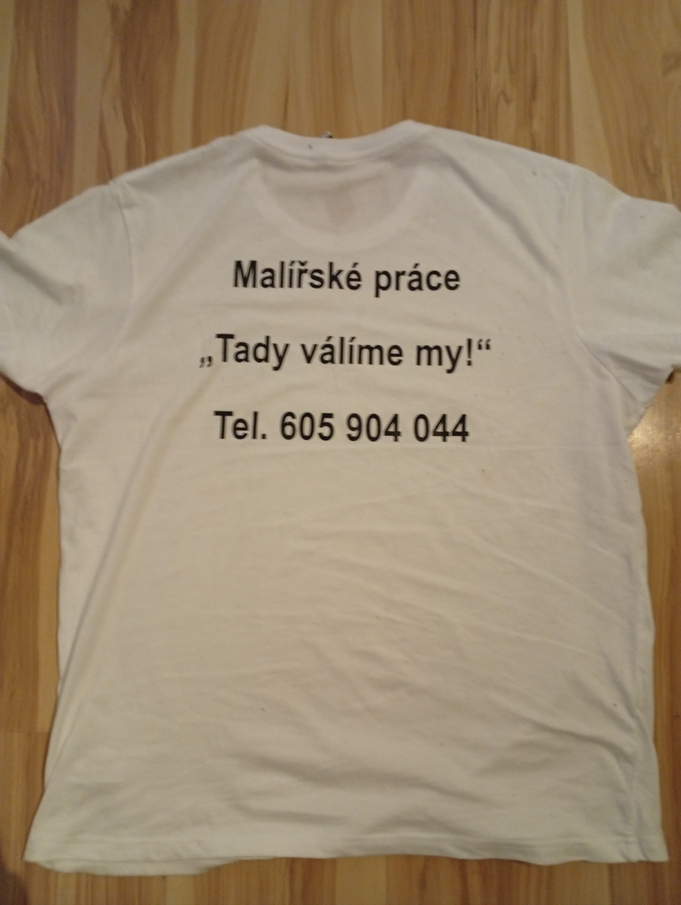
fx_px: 707
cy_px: 452
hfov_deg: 51.5
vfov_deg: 65.3
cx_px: 340
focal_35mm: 27
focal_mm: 3.98
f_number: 1.8
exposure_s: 1/16.7
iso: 1467
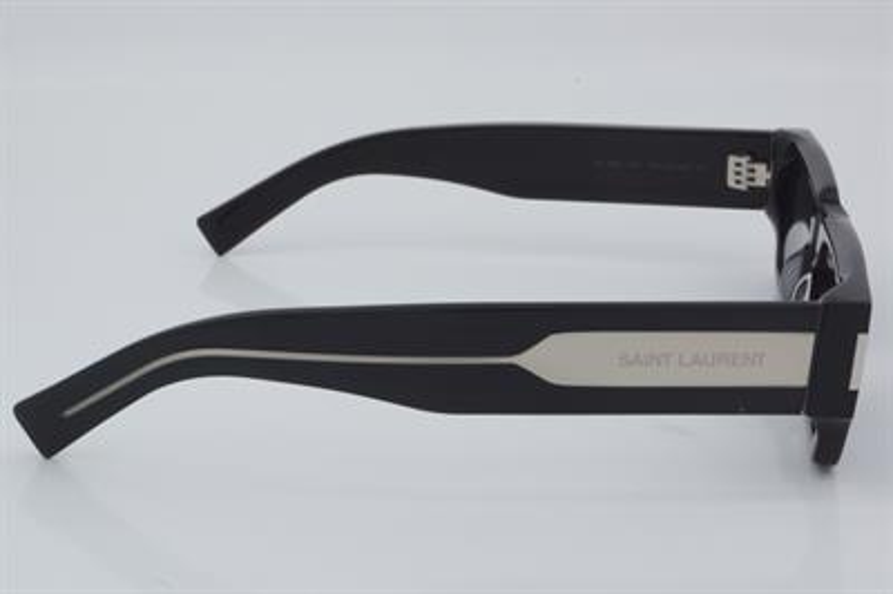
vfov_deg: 18.2
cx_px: 446
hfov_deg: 27.0
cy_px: 297
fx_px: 1859
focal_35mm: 75
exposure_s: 1/4
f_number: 32
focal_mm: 50
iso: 100
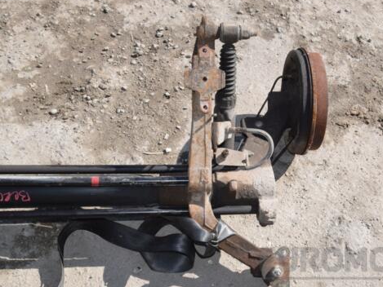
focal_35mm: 48
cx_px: 244
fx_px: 531
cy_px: 151
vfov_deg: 30.3
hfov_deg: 39.3
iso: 800
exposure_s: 1/200
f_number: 20
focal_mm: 26
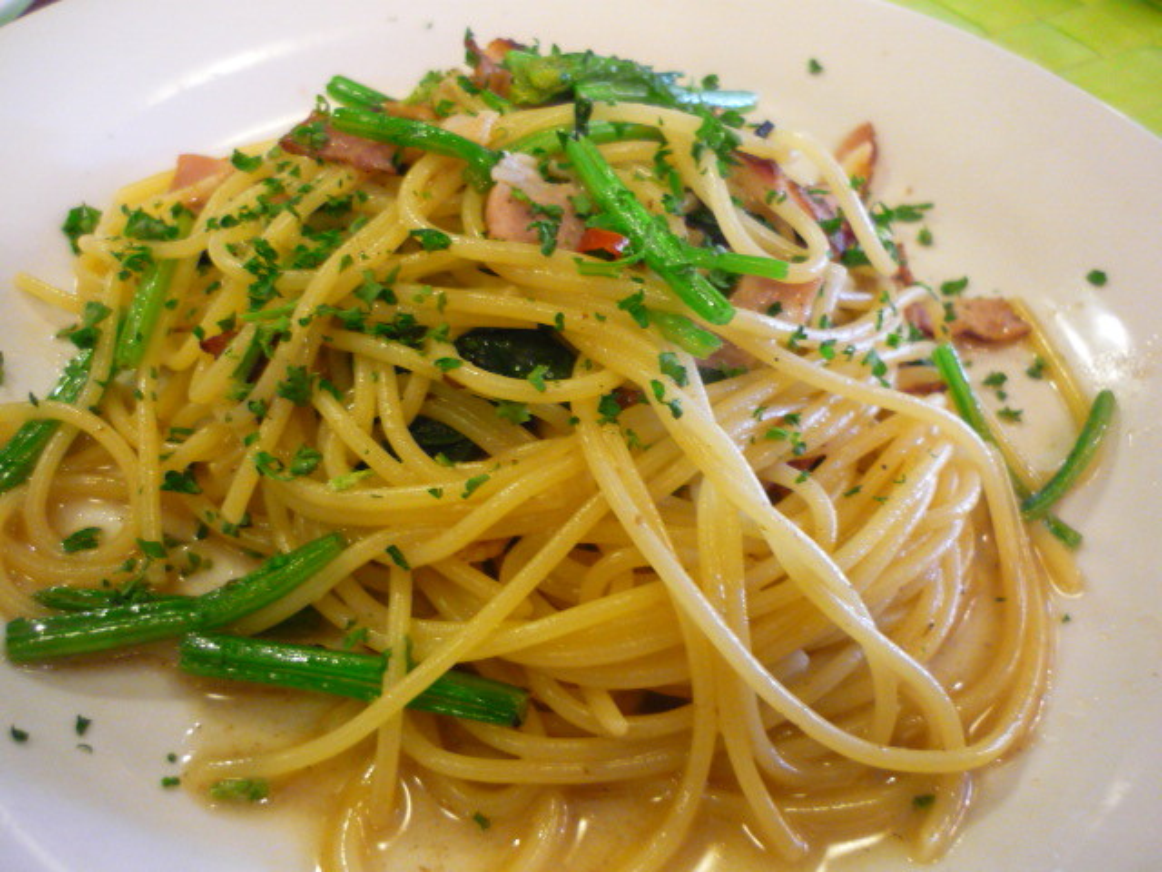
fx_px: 1108
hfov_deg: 55.4
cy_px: 436
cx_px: 581
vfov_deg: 42.9
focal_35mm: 33
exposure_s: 1/15
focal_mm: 5.5
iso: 400
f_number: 2.8
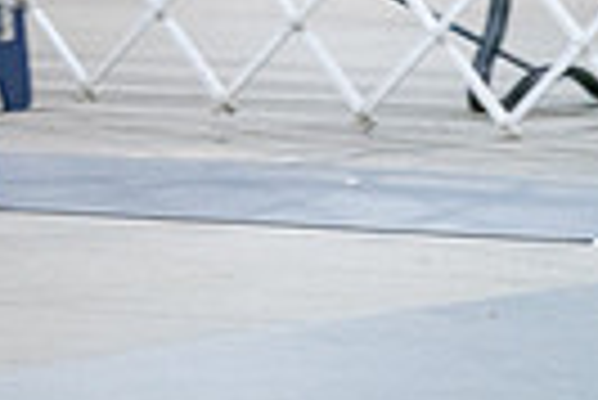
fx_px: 14467
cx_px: -477
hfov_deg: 2.4
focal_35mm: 870
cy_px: -213
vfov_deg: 1.6
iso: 5000
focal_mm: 200
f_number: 2.8
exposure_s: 1/250
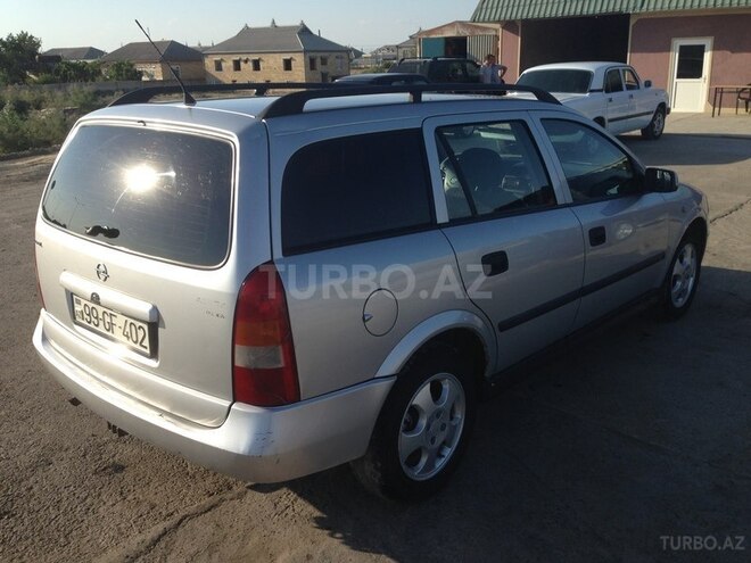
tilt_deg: -17.4
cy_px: 282
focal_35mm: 33
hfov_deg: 55.4
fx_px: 716
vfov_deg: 42.9
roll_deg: +2.1
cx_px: 376
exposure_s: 1/1232
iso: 50
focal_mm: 4.12
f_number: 2.4
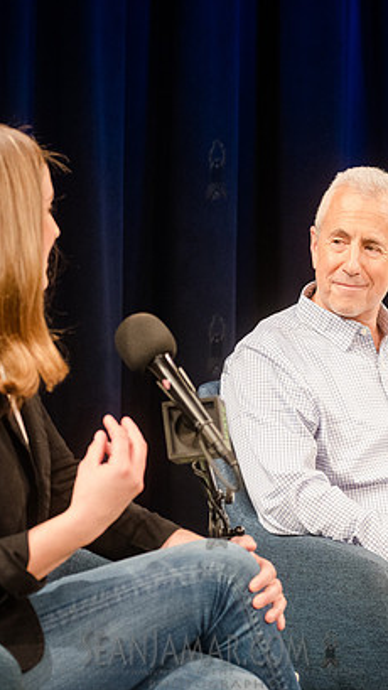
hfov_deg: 9.5
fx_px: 2323
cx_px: 250
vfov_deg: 16.9
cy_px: 342
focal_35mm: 127
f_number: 4
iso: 3200
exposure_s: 1/320
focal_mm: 80
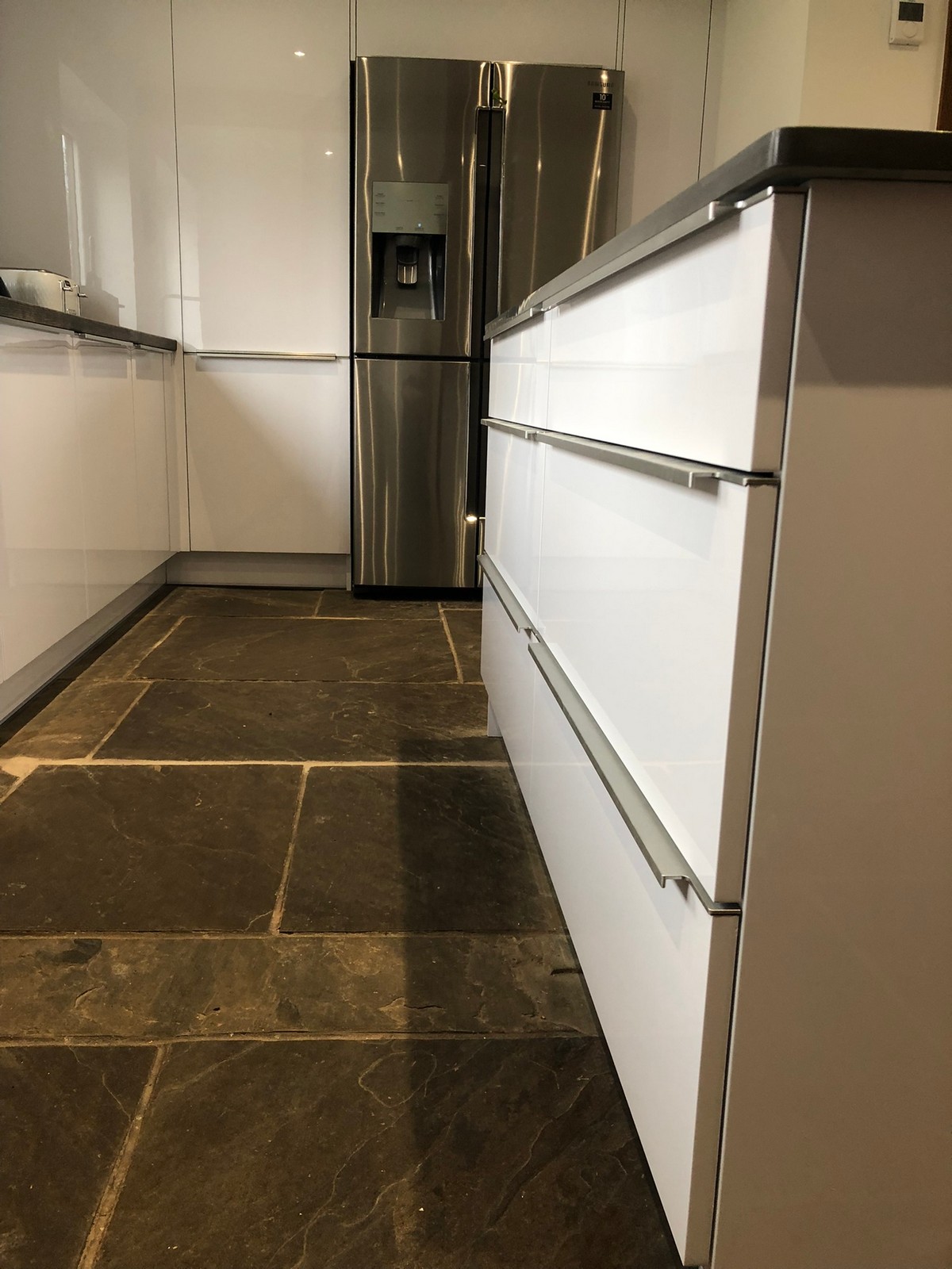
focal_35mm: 28
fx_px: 1027
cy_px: 634
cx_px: 476
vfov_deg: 63.4
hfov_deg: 49.7
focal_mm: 4
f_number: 1.8
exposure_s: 1/20
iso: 40
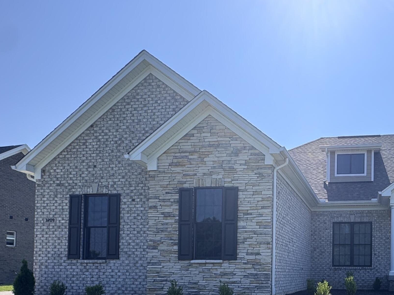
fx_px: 296
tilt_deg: +0.4
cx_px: 313
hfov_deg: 62.0
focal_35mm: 26
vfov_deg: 51.3
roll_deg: -0.9
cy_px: 212
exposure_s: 1/707
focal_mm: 2.22
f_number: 2.2
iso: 40
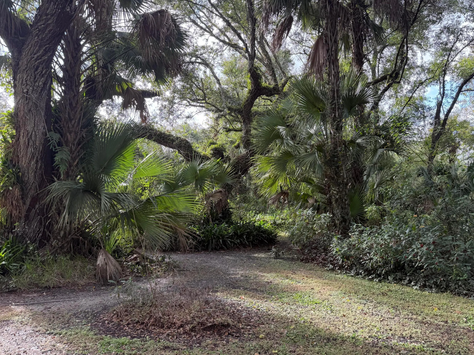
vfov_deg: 51.3
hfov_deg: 65.2
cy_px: 188
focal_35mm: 27
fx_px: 370
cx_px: 254
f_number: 1.78
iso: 80
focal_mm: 6.76
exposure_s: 1/263
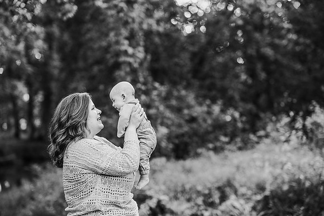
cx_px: 162
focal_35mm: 85
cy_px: 108
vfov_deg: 16.1
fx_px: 765
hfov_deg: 23.9
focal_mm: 85
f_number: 2.2
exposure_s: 1/200
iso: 200
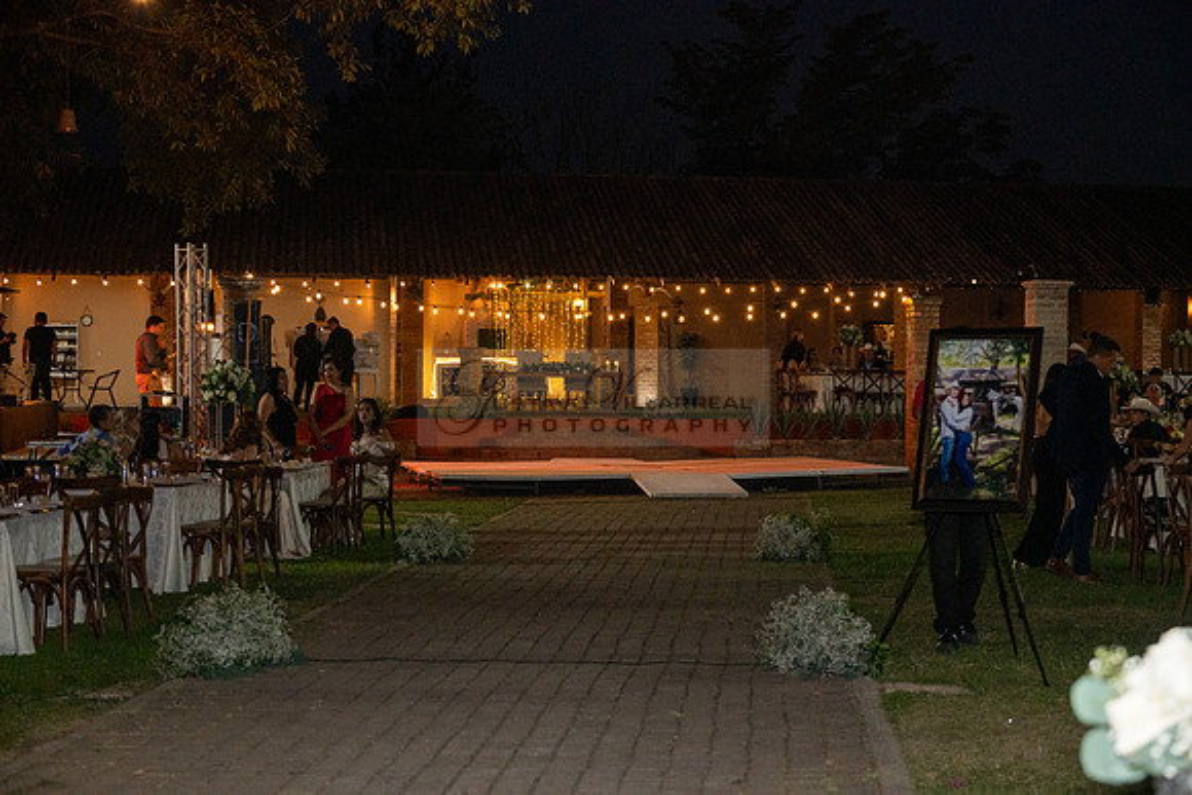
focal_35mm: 62
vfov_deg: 21.9
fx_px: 2053
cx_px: 596
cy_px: 398
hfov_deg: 32.4
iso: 1600
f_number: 6
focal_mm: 62
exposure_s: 1/160
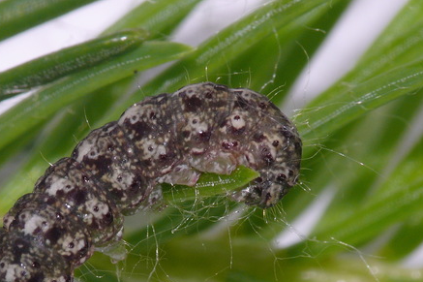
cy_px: 224
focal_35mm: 658
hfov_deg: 3.1
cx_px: 89
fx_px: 7728
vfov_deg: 2.1
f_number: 11
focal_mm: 68.4
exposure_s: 1/640
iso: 100
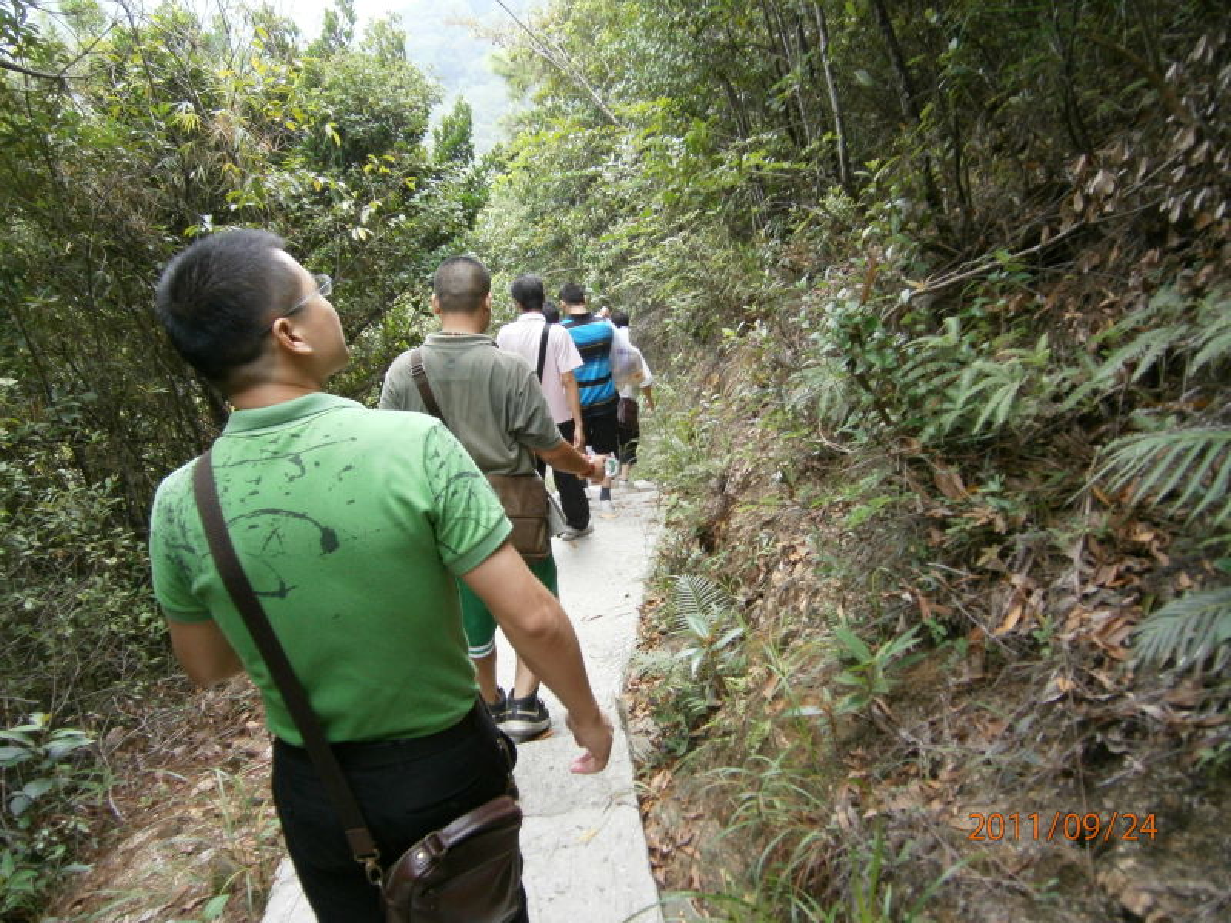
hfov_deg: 67.3
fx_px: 925
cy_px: 462
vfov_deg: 53.1
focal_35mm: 26
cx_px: 616
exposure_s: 1/250
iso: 200
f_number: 2.8
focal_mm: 4.7
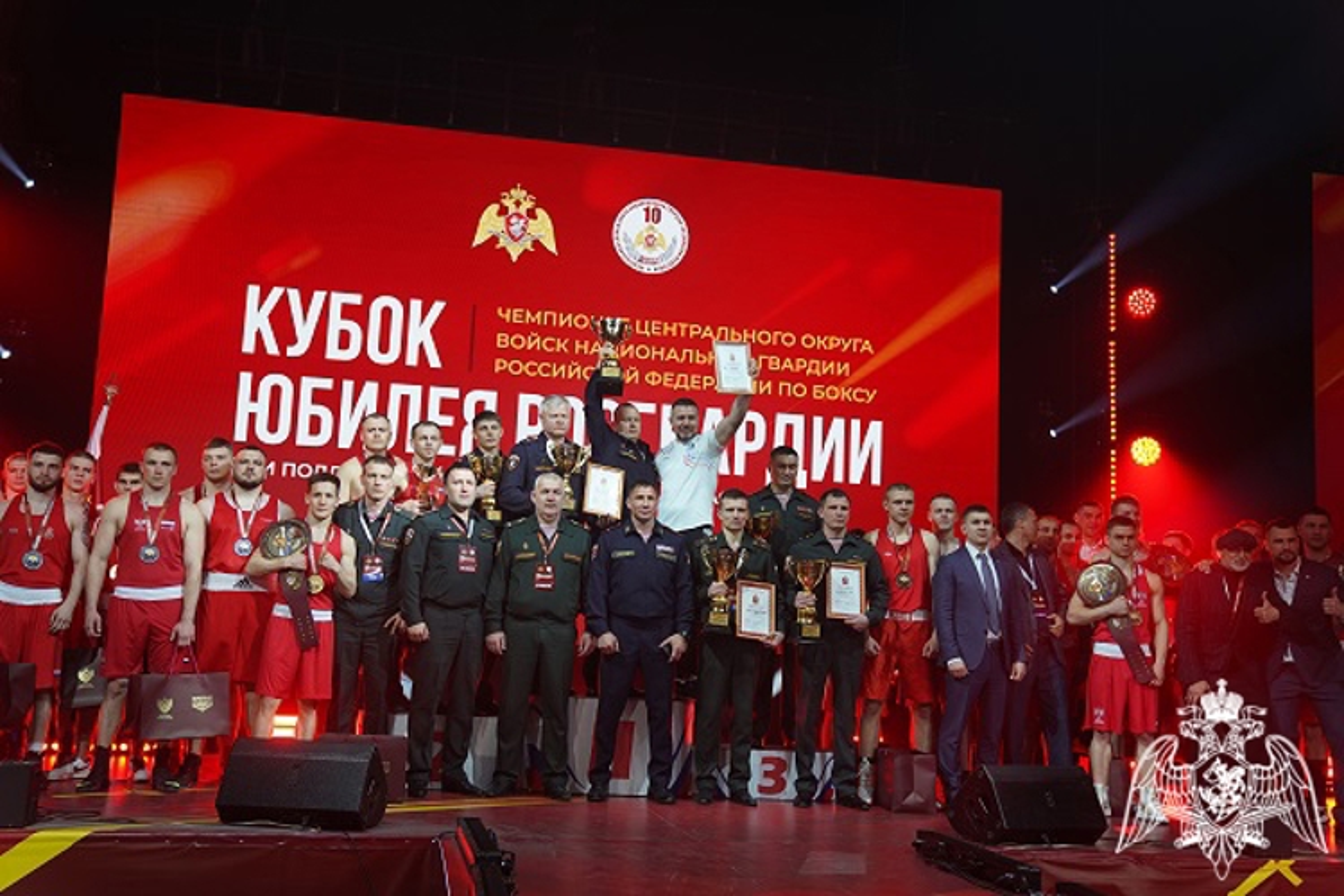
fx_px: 1381
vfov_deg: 35.9
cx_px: 672
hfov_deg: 51.9
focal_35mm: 37
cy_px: 448
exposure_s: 1/200
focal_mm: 37
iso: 400
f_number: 2.8
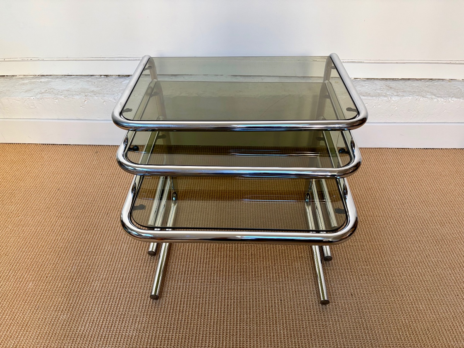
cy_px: 174
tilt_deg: -38.6
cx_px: 232
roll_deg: +1.6
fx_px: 349
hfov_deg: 67.3
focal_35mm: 26
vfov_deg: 53.1
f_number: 1.6
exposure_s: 1/60
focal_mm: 5.96
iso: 160
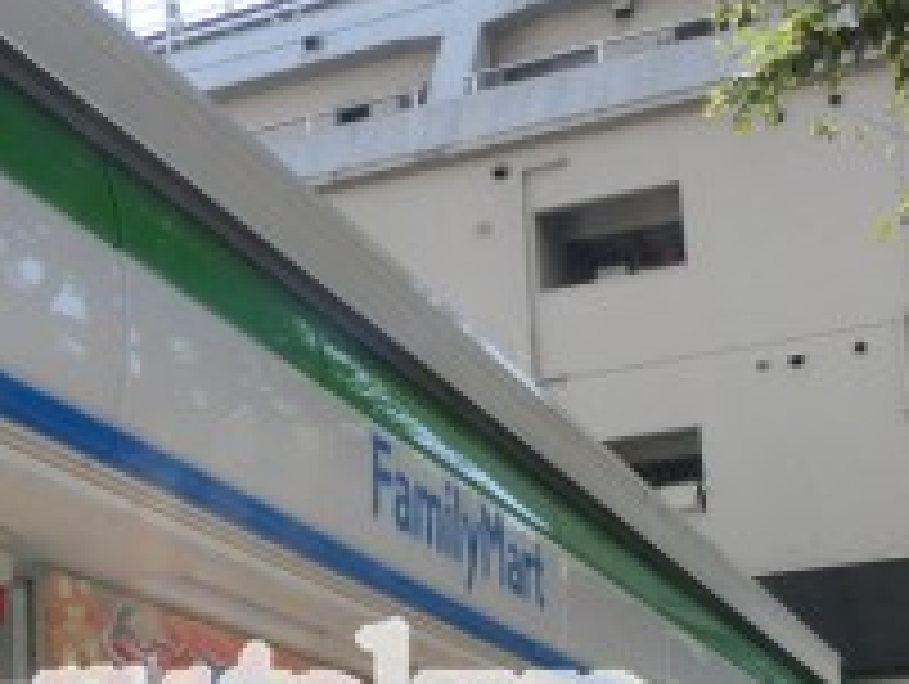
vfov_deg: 18.8
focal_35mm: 76
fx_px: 1998
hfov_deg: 25.1
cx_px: 140
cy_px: 711
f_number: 3
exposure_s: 1/500
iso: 80
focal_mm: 4.24
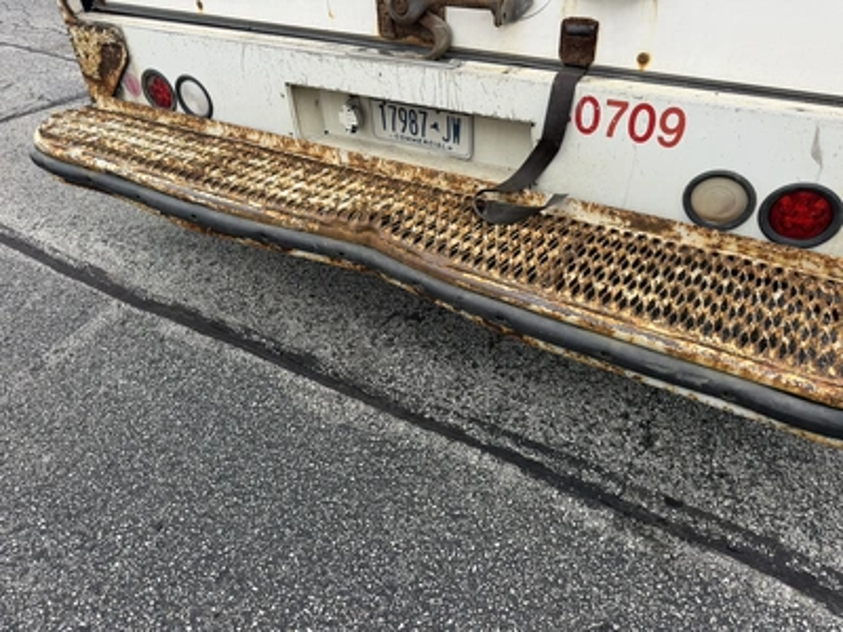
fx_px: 584
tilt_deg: -36.0
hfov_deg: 71.6
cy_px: 316
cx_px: 422
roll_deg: -6.3
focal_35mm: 24
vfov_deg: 56.8
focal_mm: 6.76
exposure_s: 1/1122
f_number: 1.78
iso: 100
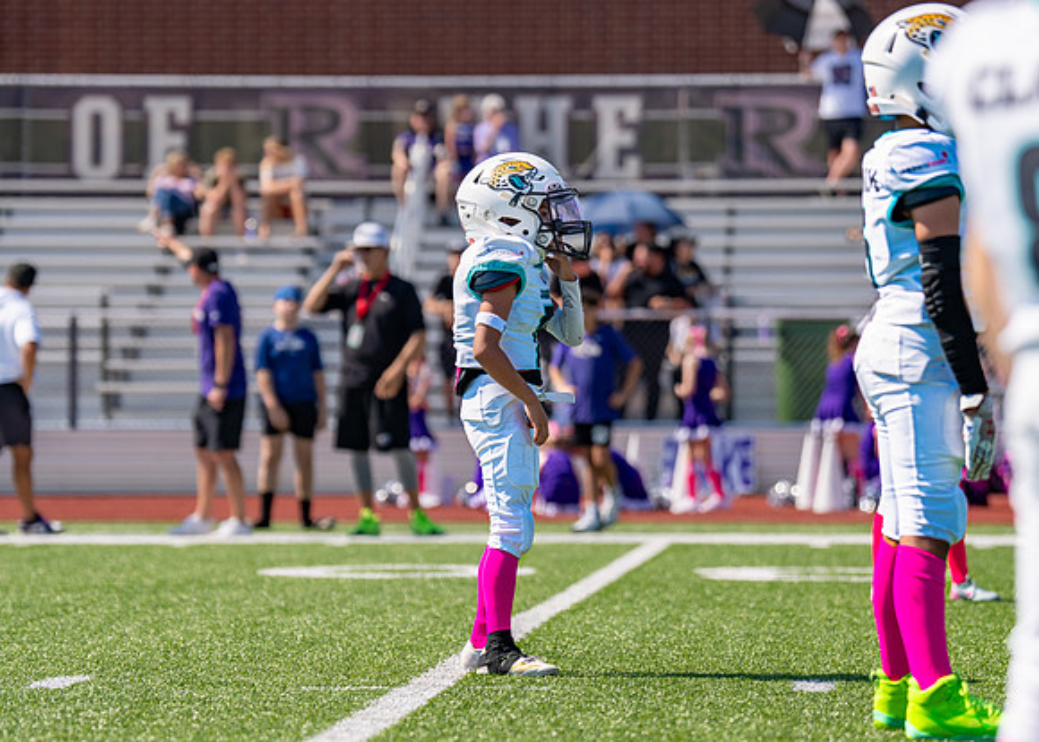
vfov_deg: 8.0
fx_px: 5311
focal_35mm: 180
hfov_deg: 11.2
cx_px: 505
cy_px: 321
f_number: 2.8
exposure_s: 1/2000
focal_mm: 121
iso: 100
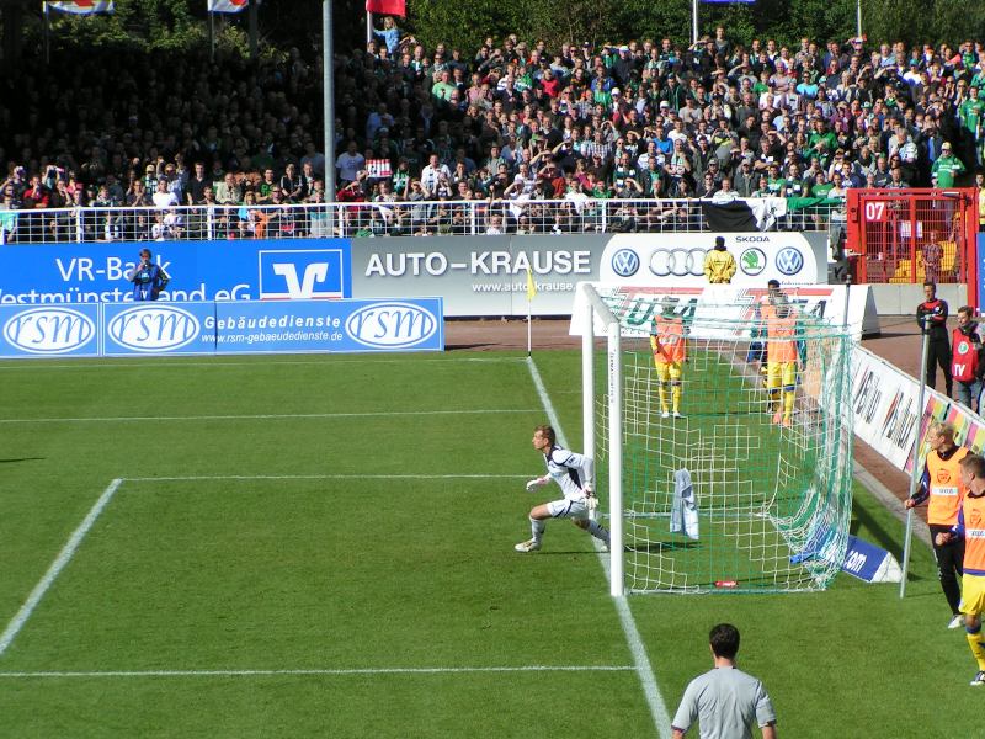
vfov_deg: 8.6
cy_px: 370
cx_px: 492
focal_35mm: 172
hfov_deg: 11.5
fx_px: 4894
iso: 50
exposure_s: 1/500
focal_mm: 26.3
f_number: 6.3
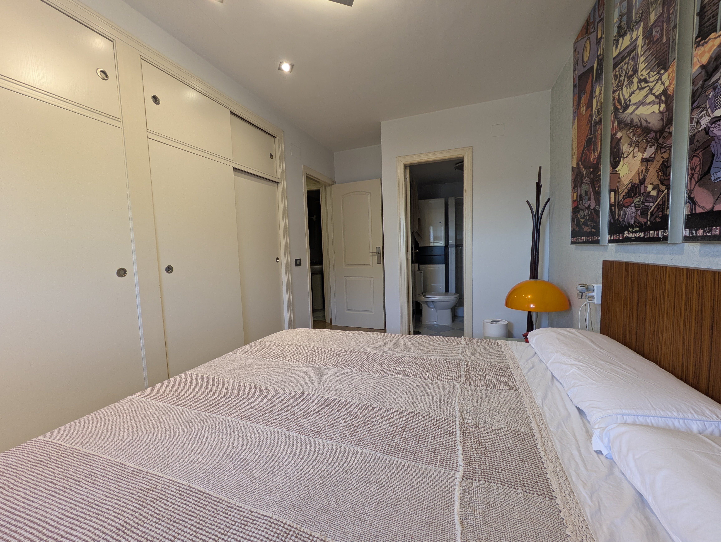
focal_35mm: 14
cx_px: 360
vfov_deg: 85.7
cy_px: 271
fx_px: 292
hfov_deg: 102.0
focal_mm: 1.83
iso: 57
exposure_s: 1/33.3
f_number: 2.2
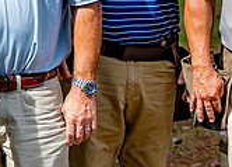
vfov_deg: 7.6
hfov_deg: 10.6
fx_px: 1240
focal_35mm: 188
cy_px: -54
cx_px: 224
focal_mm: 46
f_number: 2.8
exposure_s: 1/1000
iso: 100
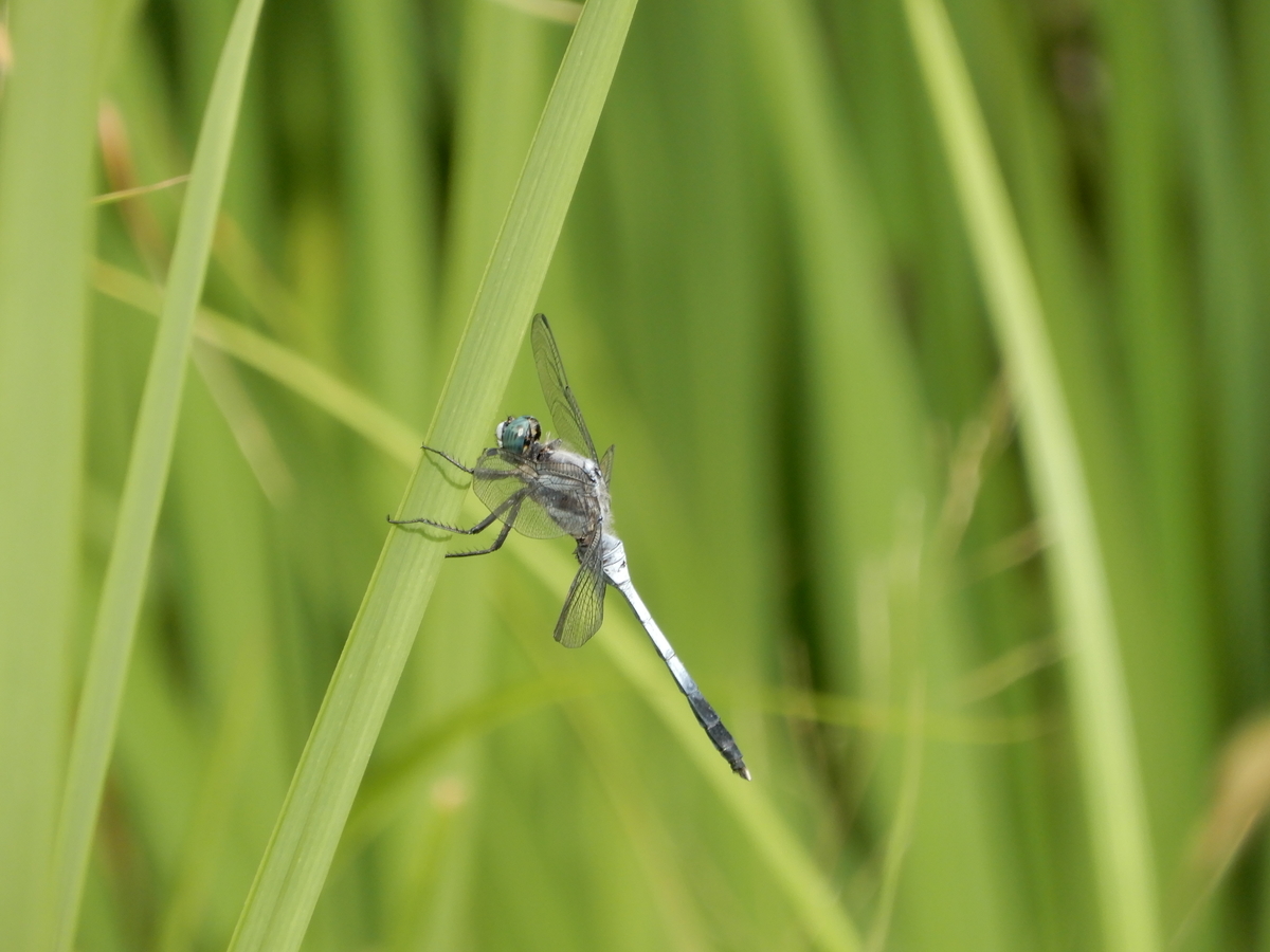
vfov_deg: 1.8
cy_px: 476
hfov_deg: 2.4
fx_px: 30818
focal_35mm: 840
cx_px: 635
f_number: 6.9
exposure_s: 1/250
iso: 180
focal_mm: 151
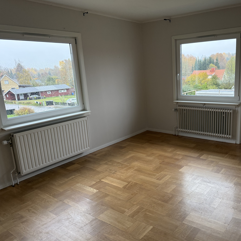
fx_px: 228
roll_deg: +2.9
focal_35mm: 29
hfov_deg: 54.4
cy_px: 120
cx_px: 162
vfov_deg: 55.6
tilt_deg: -13.8
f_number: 1.78
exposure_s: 1/91
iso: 200
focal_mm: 6.76
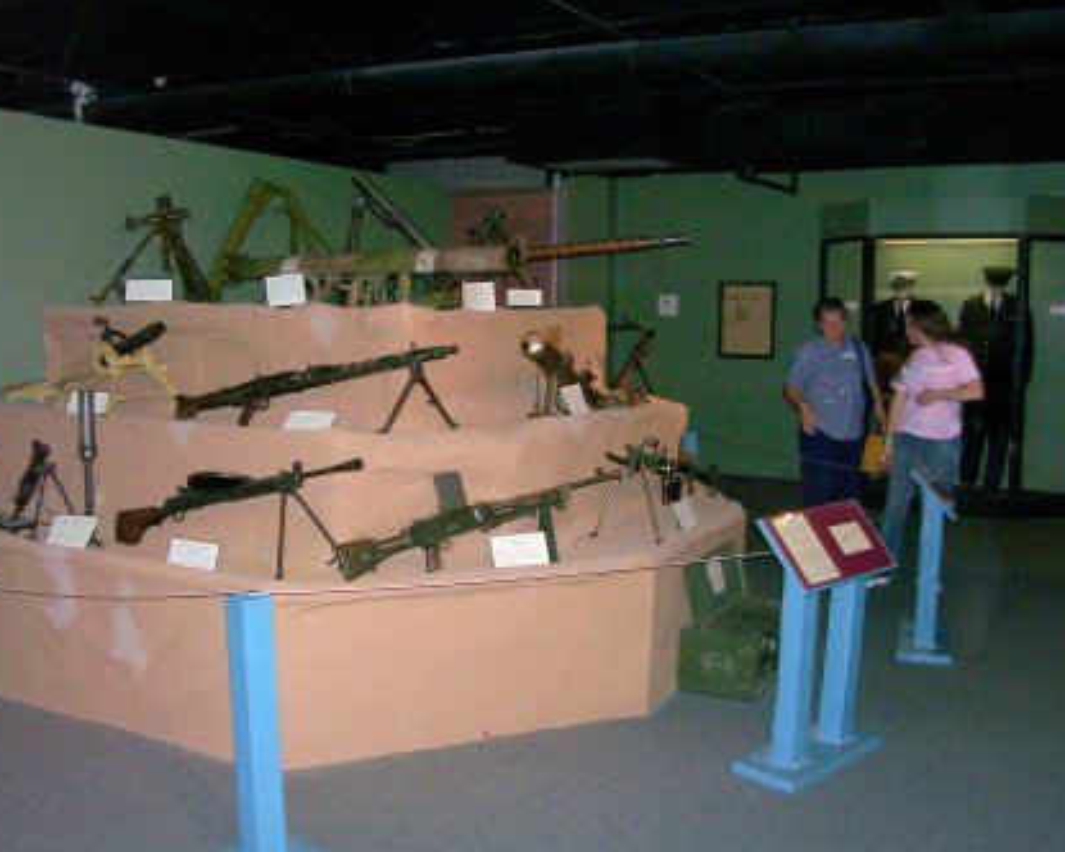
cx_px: 518
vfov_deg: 41.2
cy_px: 426
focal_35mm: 36
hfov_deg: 50.3
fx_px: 1135
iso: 80
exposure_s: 1/60
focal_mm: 5.6
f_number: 2.7
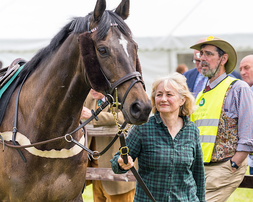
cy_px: 101
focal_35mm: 174
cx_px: 174
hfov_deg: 11.1
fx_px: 1301
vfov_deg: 8.9
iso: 50
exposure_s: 1/250
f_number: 4.5
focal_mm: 135
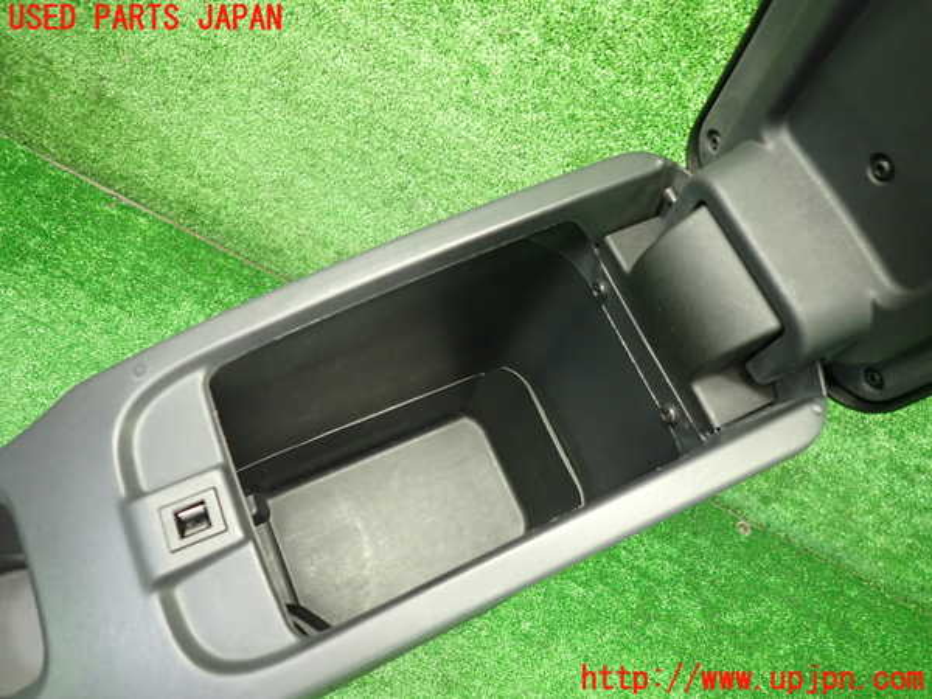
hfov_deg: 69.4
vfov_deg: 54.9
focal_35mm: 25
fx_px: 673
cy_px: 350
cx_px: 466
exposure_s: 1/30
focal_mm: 4.5
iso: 400
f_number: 2
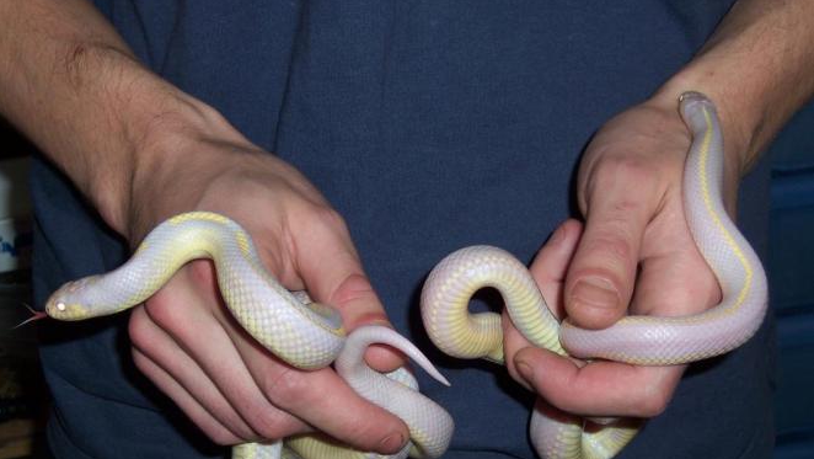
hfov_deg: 26.5
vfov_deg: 15.1
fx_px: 1727
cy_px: 301
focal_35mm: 80
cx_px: 406
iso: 80
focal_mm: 12.1
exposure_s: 1/90
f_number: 4.3
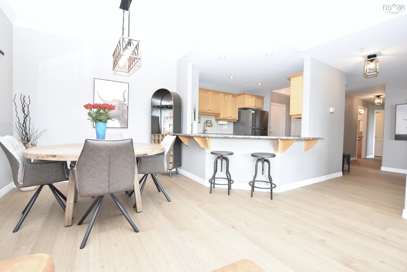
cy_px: 136
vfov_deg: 77.4
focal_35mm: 15
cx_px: 204
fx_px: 170
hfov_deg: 100.4
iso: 720
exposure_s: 1/60
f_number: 4
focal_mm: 10
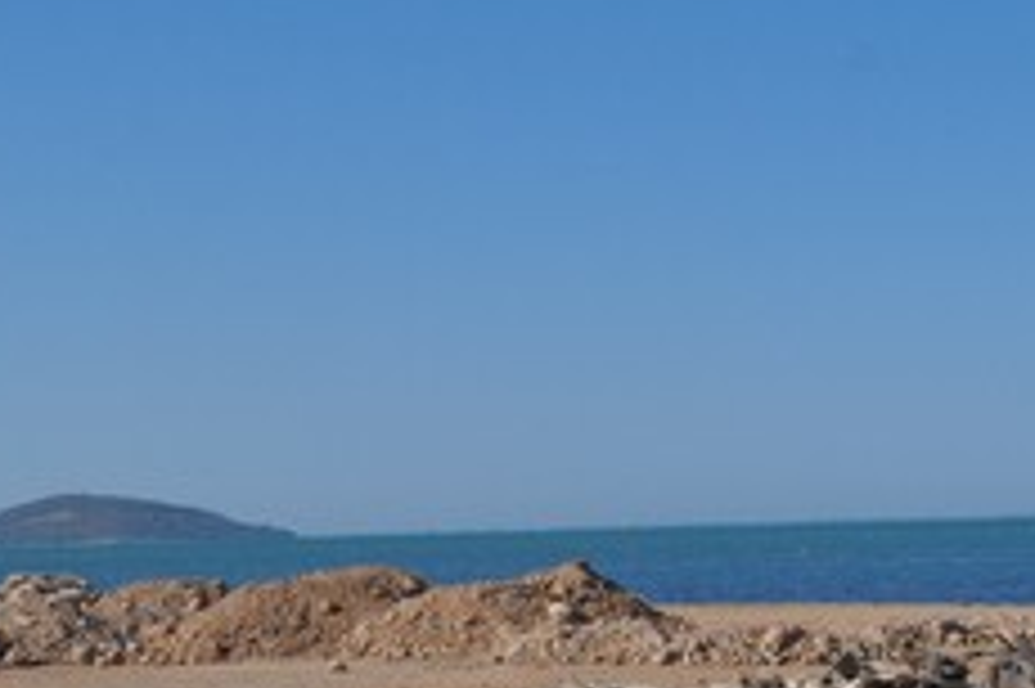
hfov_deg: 26.1
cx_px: 945
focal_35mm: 75
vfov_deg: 17.8
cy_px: 668
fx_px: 2155
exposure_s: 1/400
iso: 200
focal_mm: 18
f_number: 10
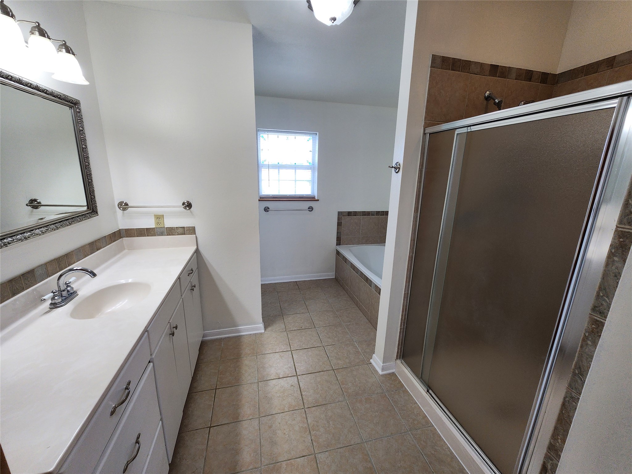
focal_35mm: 13
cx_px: 316
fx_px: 237
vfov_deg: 89.9
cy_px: 237
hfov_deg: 106.2
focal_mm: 2.2
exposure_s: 1/60
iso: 125
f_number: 2.2
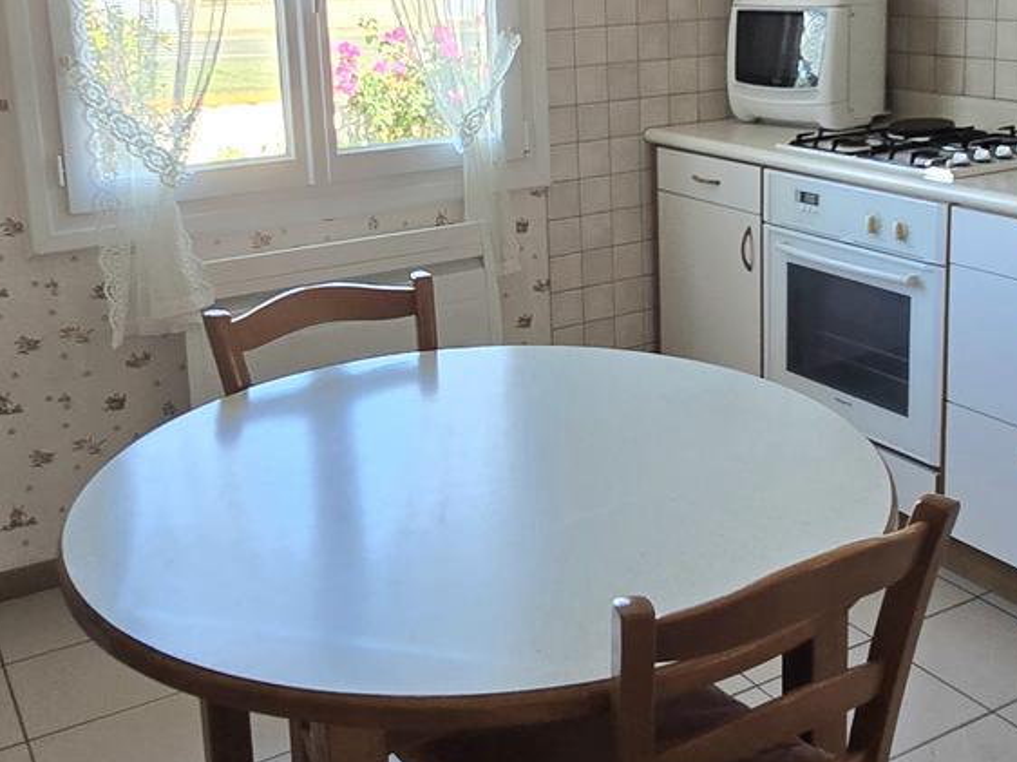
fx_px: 1175
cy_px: 215
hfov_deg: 46.7
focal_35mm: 40
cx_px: 579
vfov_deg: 35.3
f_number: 2.2
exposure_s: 1/50.3
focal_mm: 2.2
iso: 80
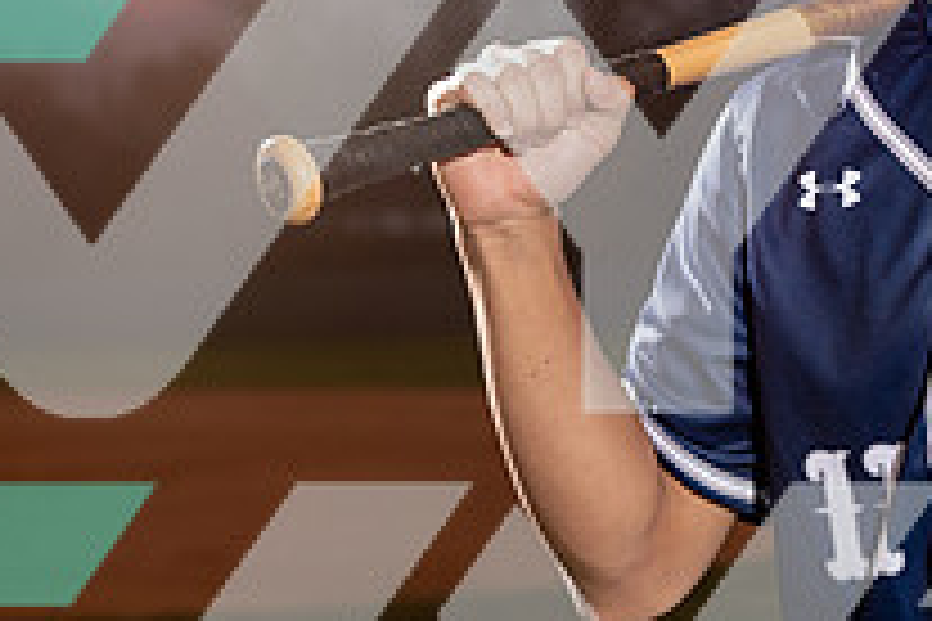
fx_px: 3339
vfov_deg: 10.6
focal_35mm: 129
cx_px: 846
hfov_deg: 15.7
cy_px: 178
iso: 400
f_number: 4
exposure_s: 1/250
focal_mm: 46
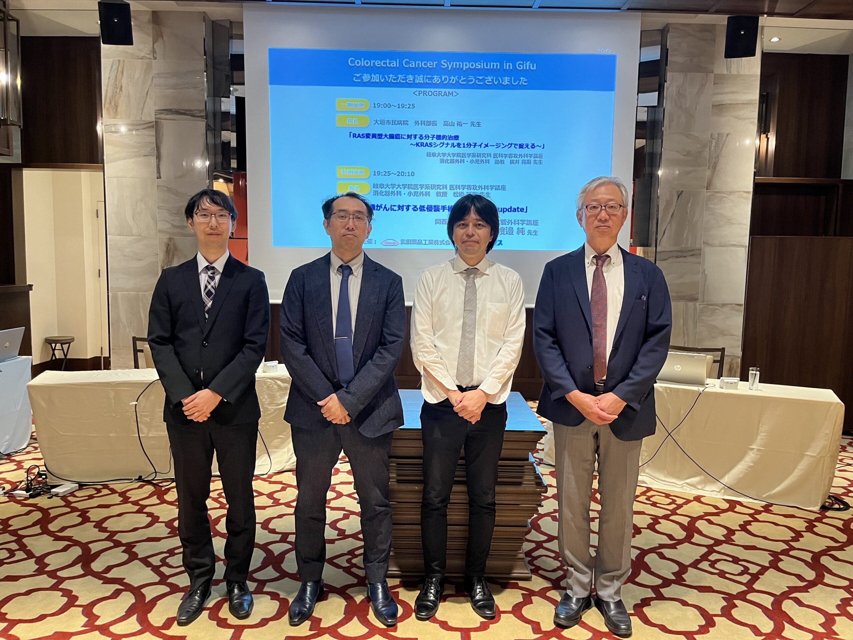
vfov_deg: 53.1
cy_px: 320
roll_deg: -1.5
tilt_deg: -7.0
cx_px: 426
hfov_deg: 67.3
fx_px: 641
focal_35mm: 26
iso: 250
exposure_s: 1/60
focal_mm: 5.1
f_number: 1.6
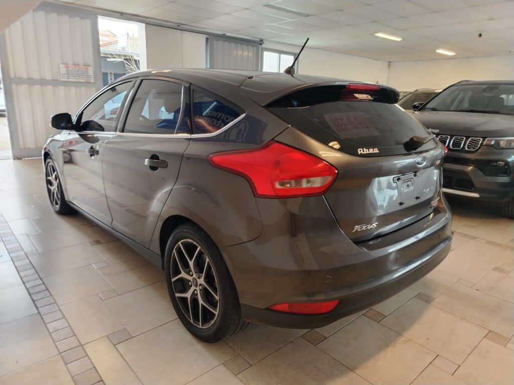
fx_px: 356
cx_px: 257
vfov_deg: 56.8
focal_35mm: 24
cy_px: 192
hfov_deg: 71.6
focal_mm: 5.25
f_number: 1.75
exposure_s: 1/33.3
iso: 606
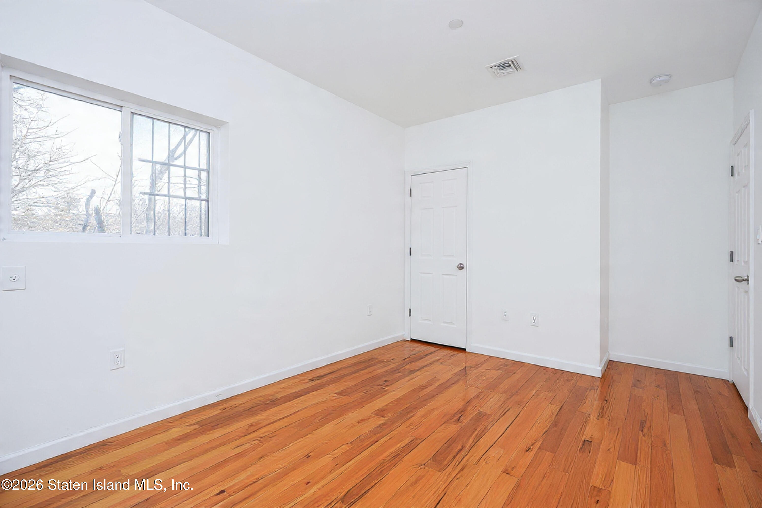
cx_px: 381
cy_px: 254
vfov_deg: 73.7
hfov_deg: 96.7
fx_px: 339
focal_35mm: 16
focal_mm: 16
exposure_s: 1/25
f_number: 4
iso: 50
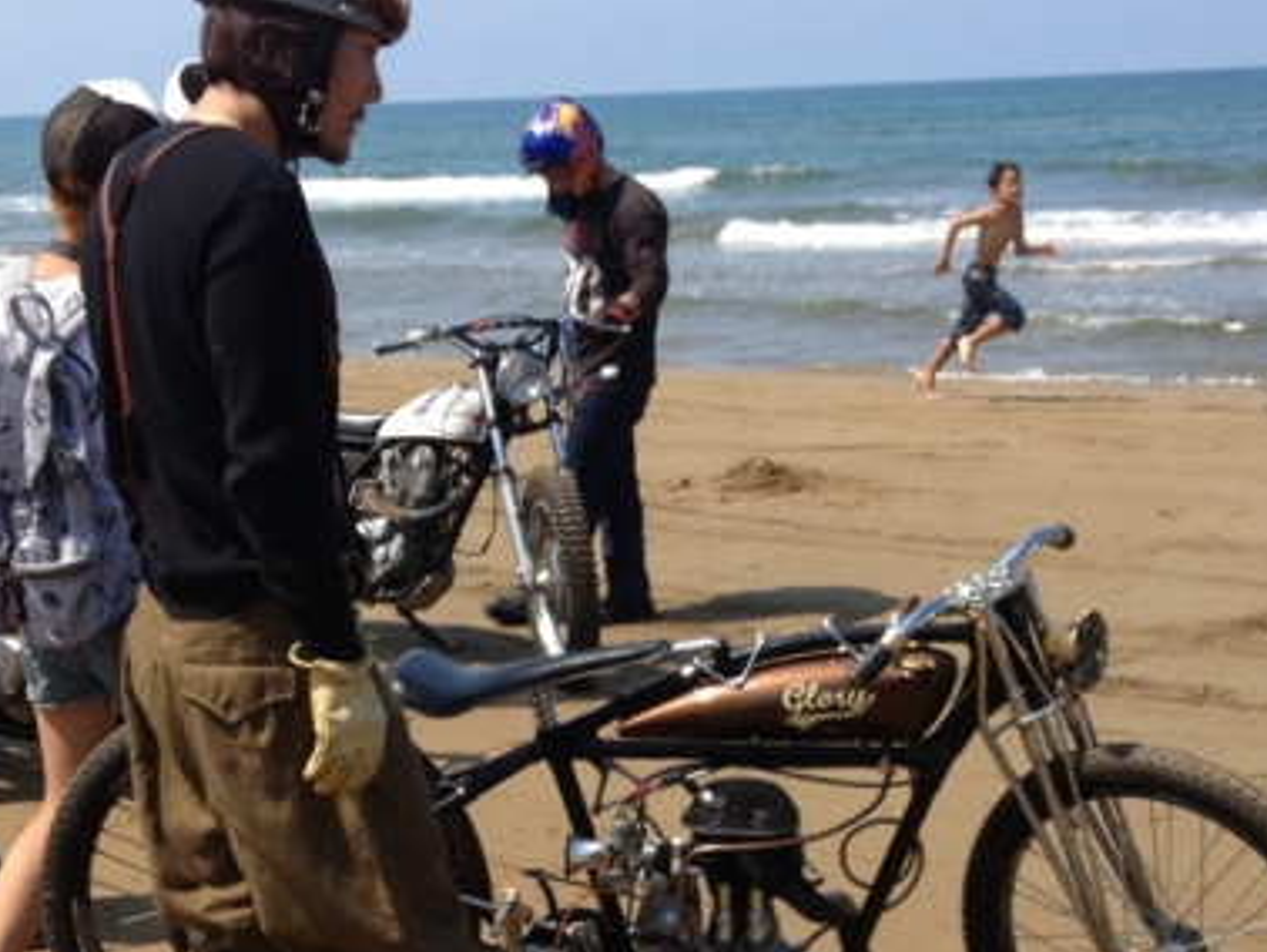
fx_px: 2710
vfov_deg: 19.4
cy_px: 949
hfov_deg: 26.3
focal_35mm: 74
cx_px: 667
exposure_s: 1/1255
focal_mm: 4.28
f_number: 2.4
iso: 64
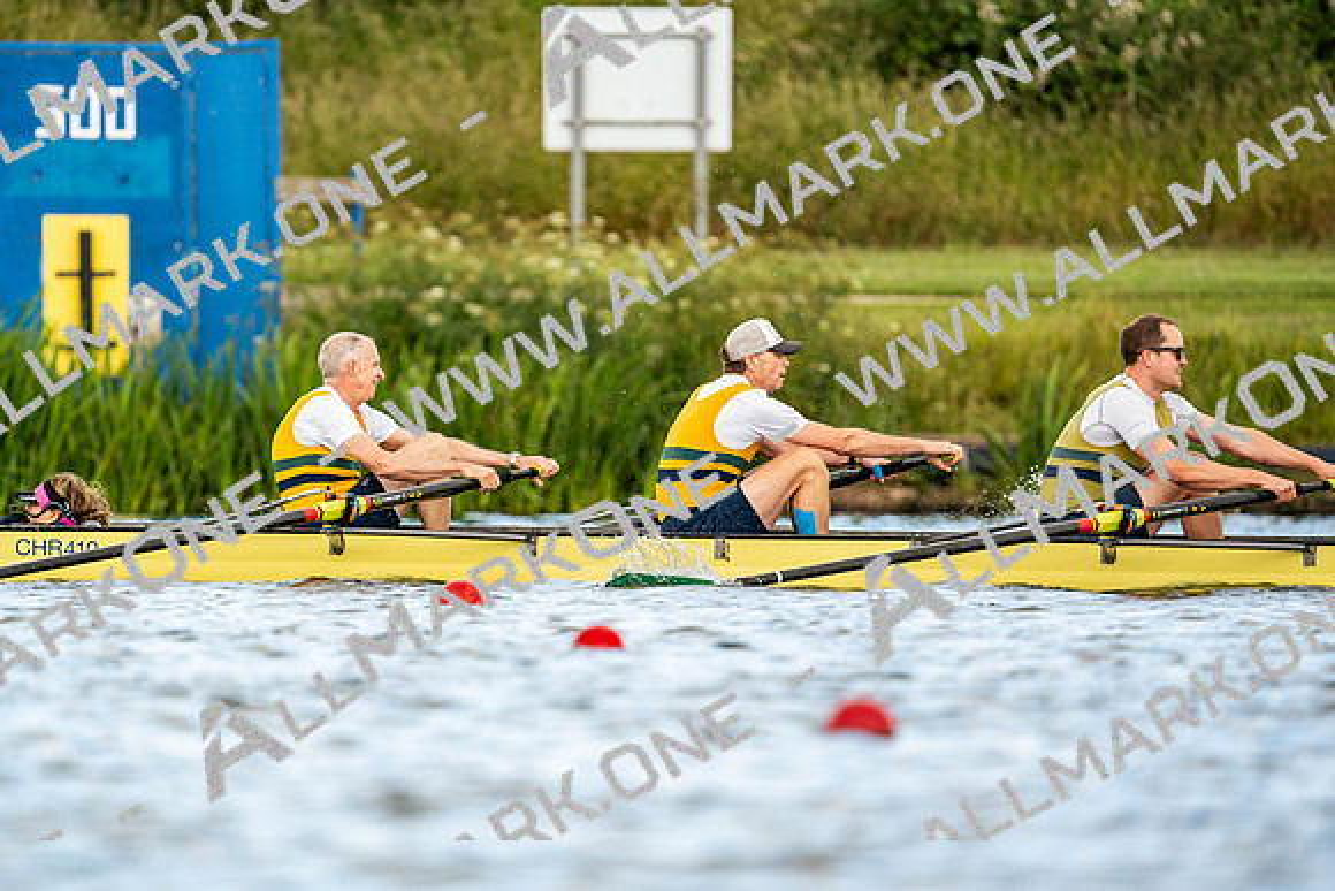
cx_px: 668
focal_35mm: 600
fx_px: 22254
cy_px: 446
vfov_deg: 2.3
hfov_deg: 3.4
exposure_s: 1/2000
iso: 640
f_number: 6.3
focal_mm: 600
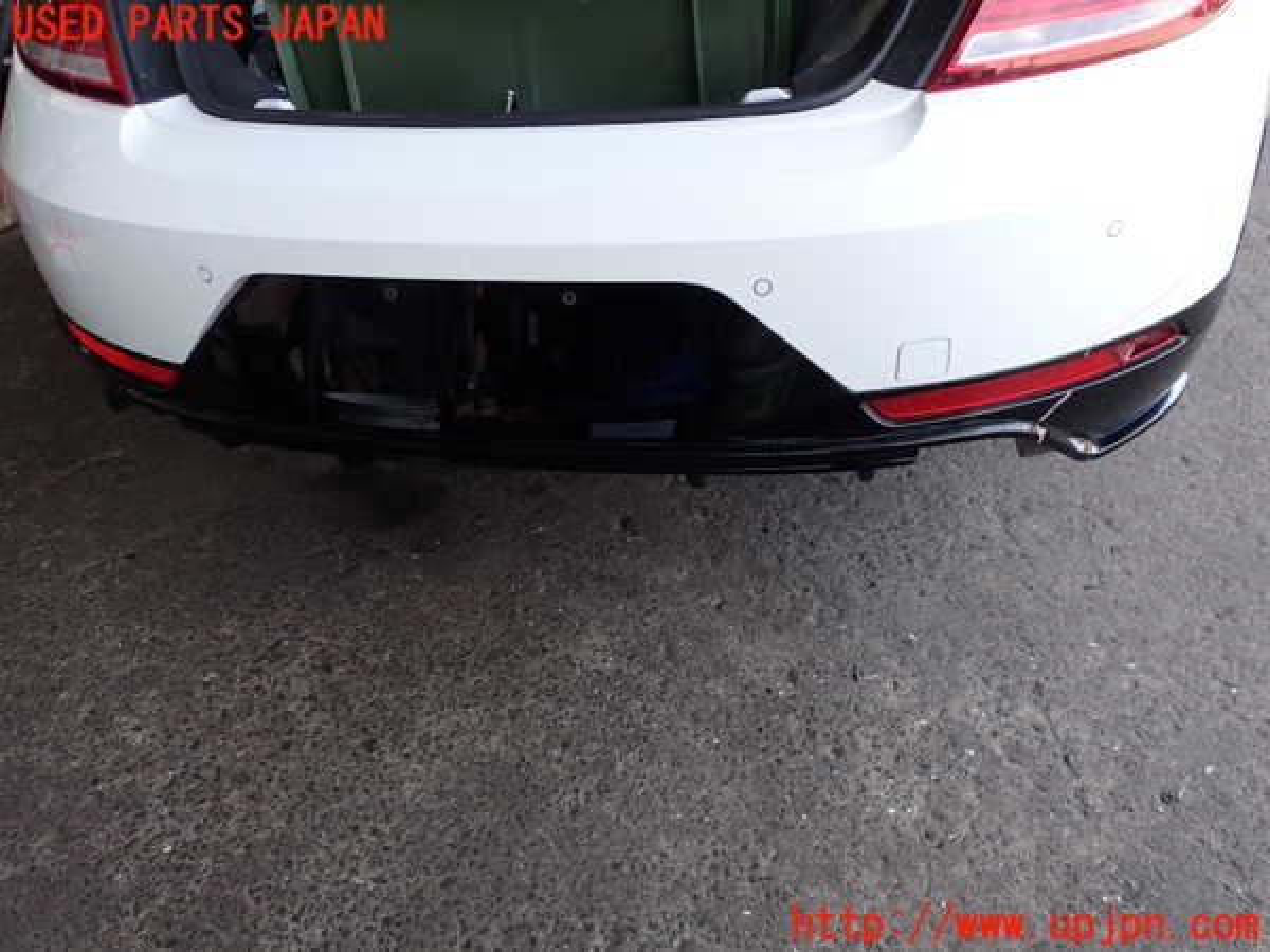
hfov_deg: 60.0
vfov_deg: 46.8
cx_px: 635
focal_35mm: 30
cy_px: 476
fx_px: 1101
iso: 100
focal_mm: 5.4
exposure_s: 1/60
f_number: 3.2
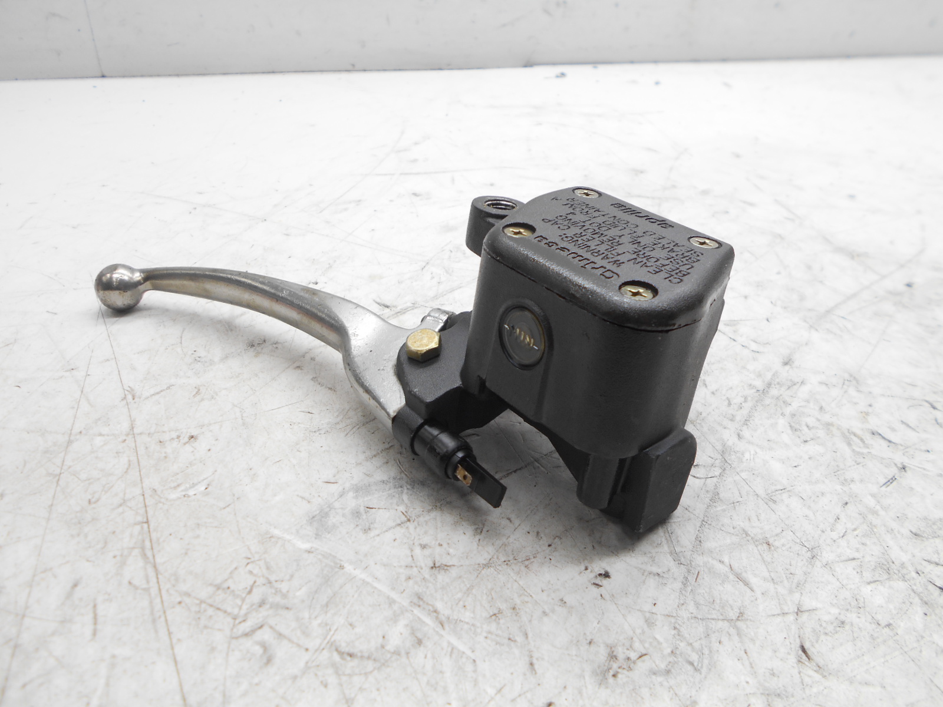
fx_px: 708
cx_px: 472
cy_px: 354
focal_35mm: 26
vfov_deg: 53.1
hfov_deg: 67.3
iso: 80
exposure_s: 1/30
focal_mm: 4.6
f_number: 3.2
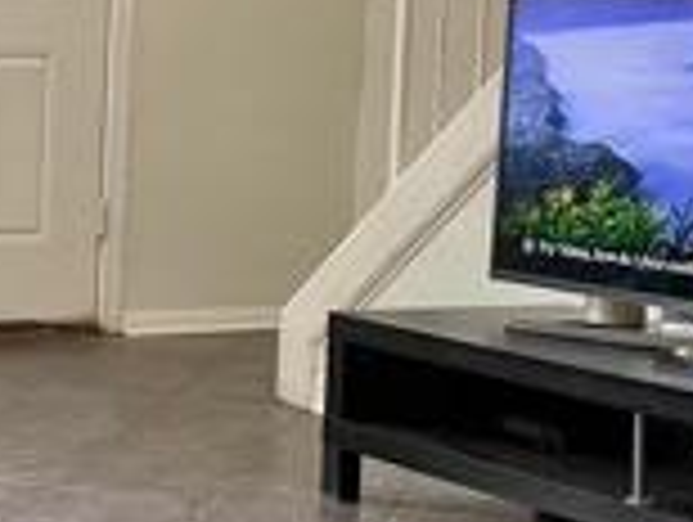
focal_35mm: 108
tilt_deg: -5.8
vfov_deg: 13.7
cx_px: -396
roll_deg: -0.8
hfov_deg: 16.3
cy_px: 234
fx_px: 2165
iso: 200
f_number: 1.6
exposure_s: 1/60
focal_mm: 4.2
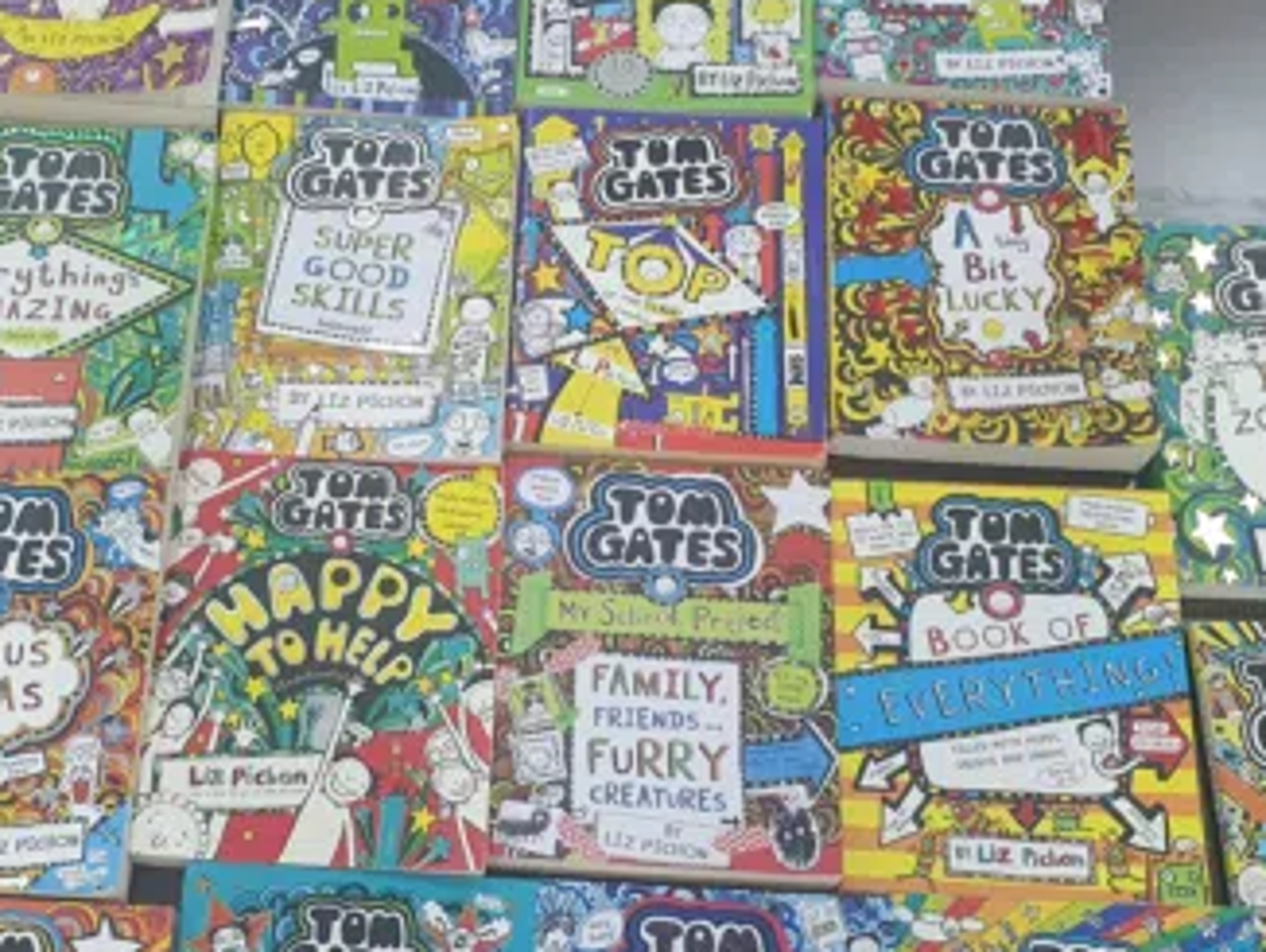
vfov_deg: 28.6
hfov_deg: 37.1
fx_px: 1867
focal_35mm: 51
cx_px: 419
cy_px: 528
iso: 400
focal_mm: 4.32
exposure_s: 1/50
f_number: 2.4
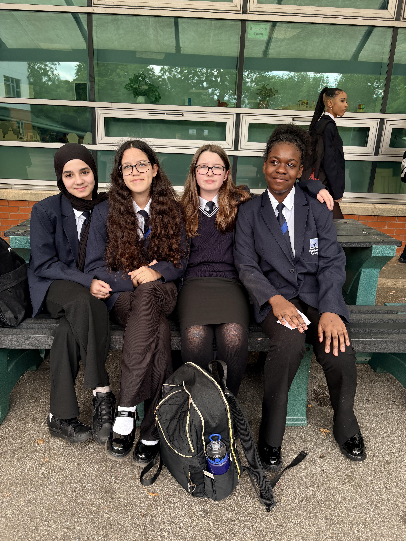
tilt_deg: -16.1
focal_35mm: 26
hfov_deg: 53.1
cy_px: 270
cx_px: 203
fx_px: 407
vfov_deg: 67.3
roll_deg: -1.9
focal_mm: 5.96
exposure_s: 1/185
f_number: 1.6
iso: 40
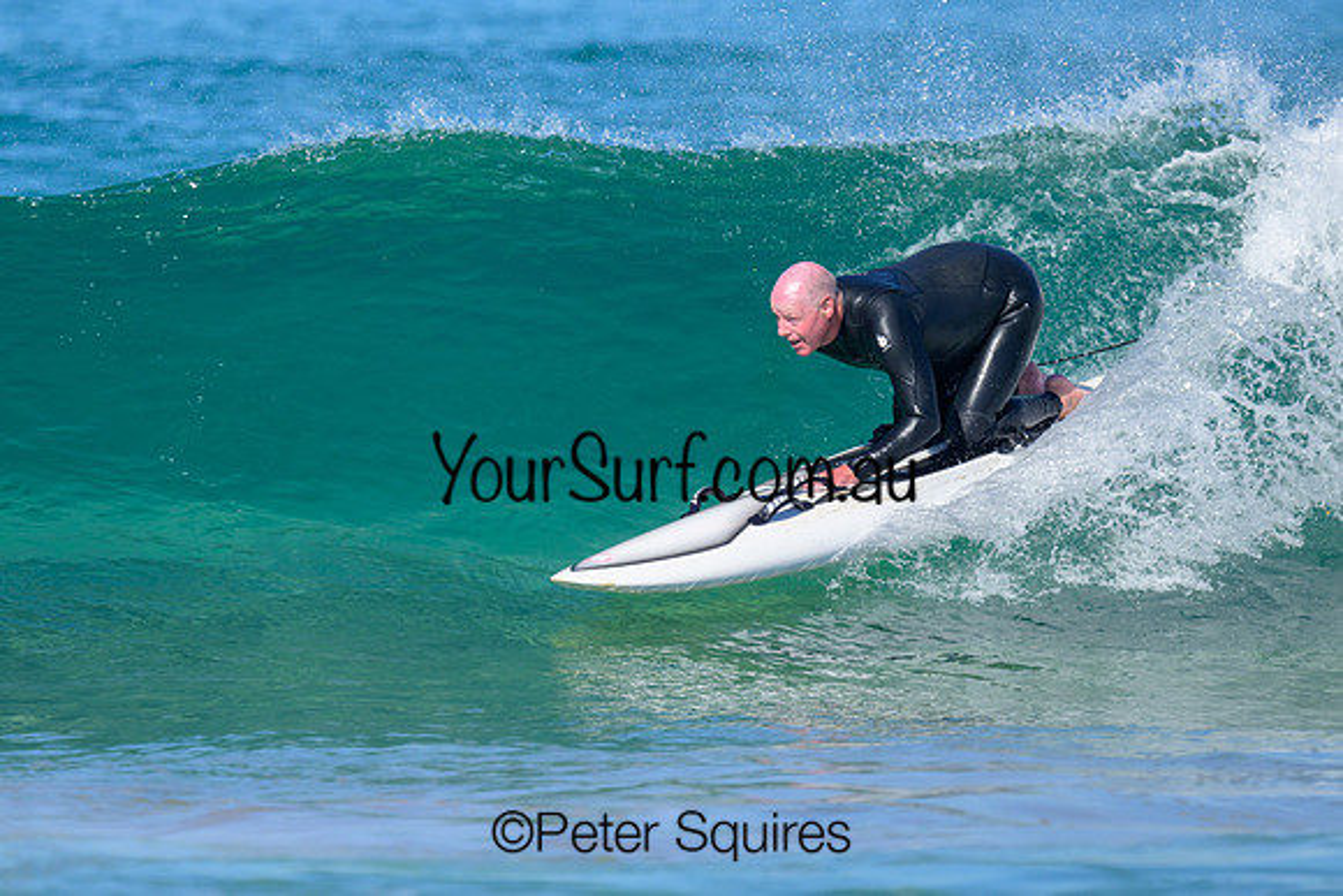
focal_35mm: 1101
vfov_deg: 1.2
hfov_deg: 1.9
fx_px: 41073
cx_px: 551
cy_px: 339
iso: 320
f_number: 6.3
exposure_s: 1/2000
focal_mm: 800
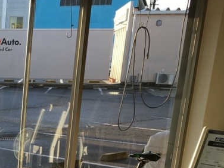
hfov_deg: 22.2
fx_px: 511
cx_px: -68
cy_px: 217
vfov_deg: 17.5
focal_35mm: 79
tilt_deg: -17.2
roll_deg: -0.2
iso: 25
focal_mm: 4.15
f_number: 2.2
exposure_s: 1/191
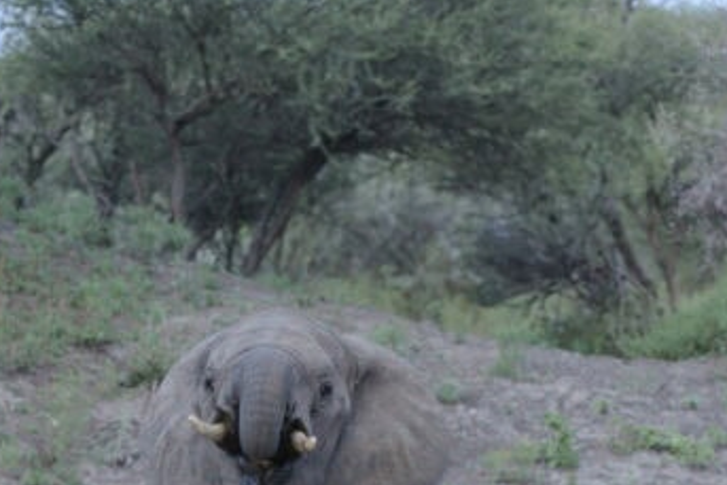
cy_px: 468
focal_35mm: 492
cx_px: 273
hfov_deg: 4.2
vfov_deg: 2.8
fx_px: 9939
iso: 320
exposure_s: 1/13
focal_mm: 220
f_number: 4.5
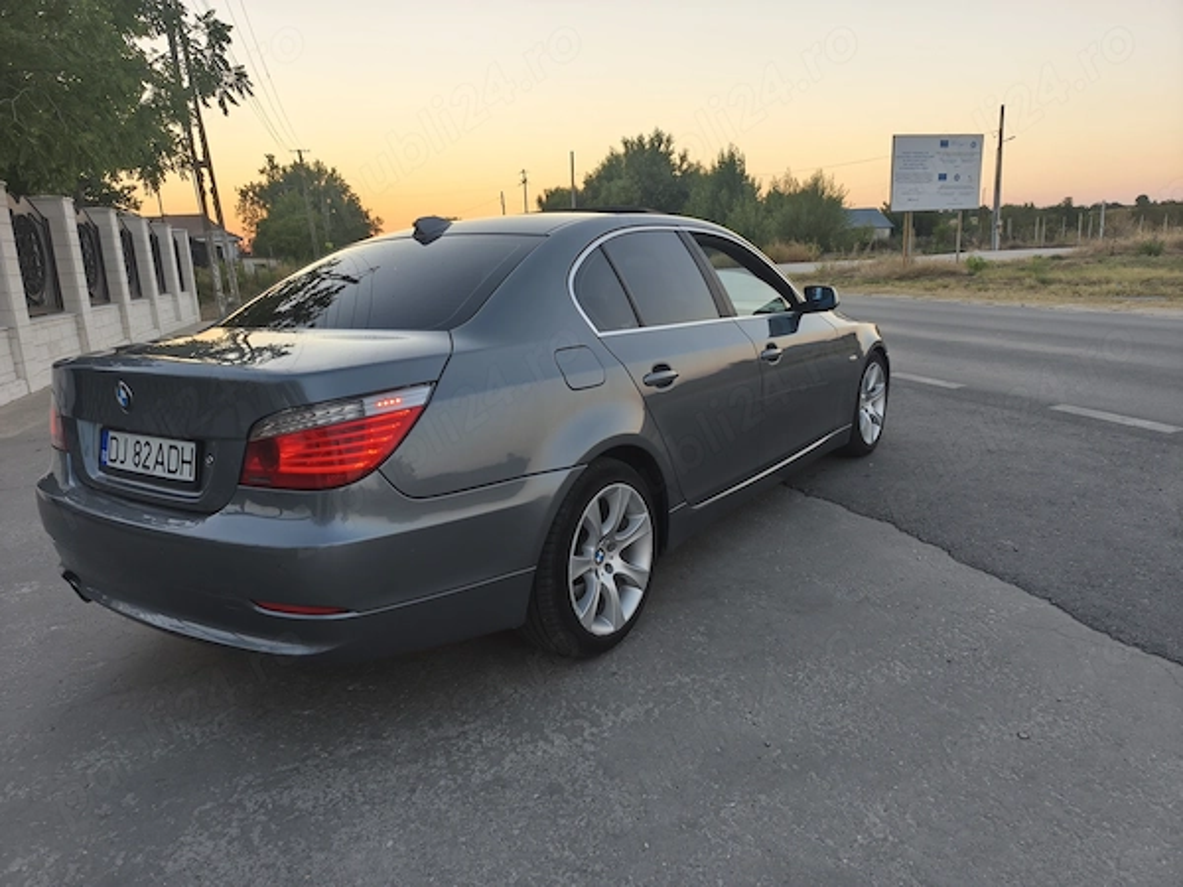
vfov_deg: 58.9
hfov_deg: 73.9
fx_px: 786
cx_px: 592
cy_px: 444
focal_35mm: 23
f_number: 1.65
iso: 400
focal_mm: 6.14
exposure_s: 1/99.9
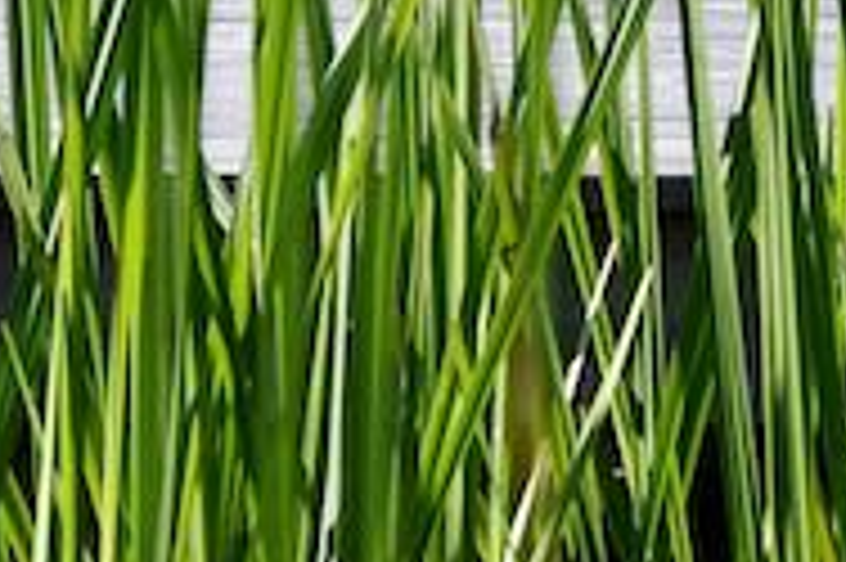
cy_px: 1102
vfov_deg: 1.4
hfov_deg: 2.2
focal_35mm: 955
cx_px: 1161
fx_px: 22422
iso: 400
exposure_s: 1/640
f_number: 8
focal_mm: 100
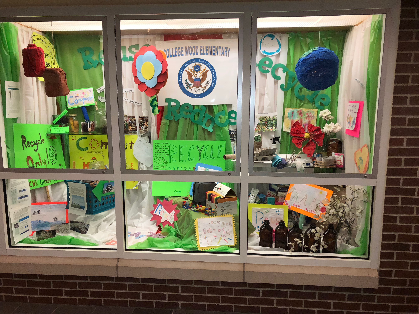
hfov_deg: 61.7
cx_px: 210
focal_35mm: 29
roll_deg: +0.5
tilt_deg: -9.2
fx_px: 351
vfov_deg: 48.2
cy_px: 157
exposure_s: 1/122
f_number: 1.8
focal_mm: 3.99
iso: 80
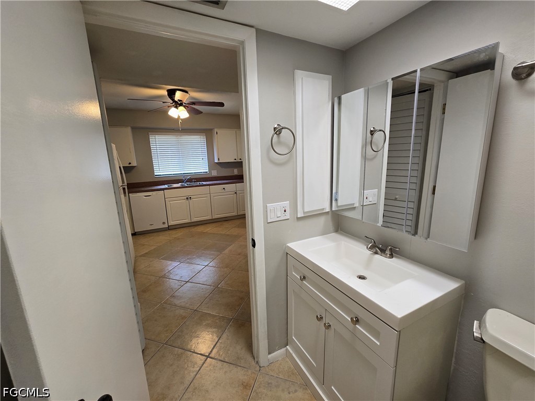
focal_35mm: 13
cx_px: 268
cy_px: 200
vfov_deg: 89.9
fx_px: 201
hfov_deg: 106.2
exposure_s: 1/60
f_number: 2.2
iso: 125
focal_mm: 2.2
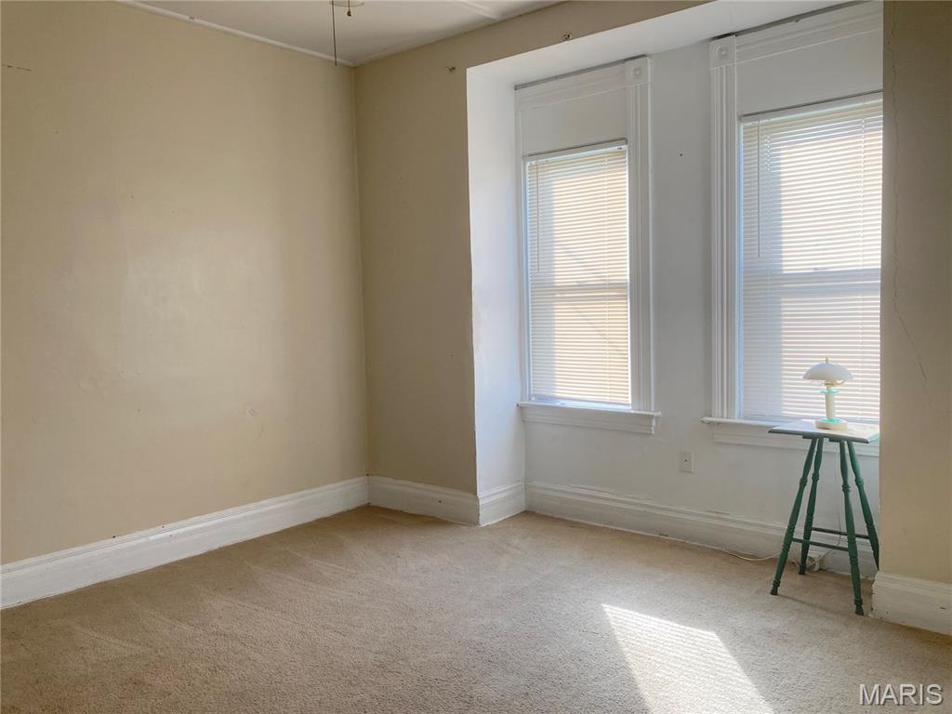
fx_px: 770
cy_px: 357
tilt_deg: -3.7
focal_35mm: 28
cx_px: 476
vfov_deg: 49.7
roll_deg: +1.4
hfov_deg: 63.4
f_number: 1.8
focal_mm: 3.99
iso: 32
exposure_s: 1/120
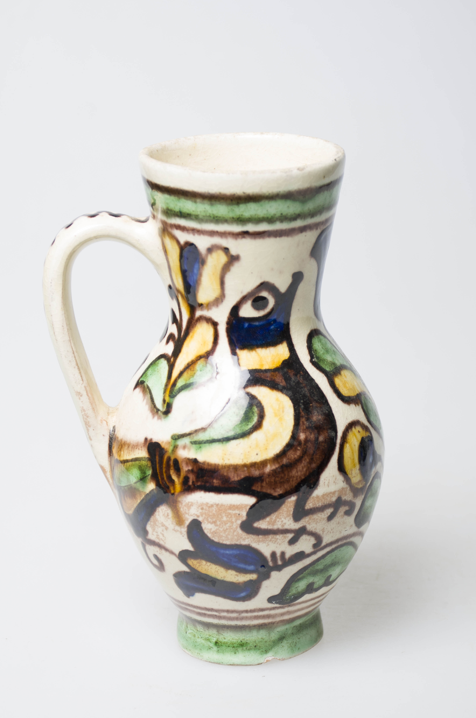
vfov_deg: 26.0
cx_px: 238
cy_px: 359
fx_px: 1554
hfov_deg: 17.4
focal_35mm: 78
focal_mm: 52
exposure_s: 1/160
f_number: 6.3
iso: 100
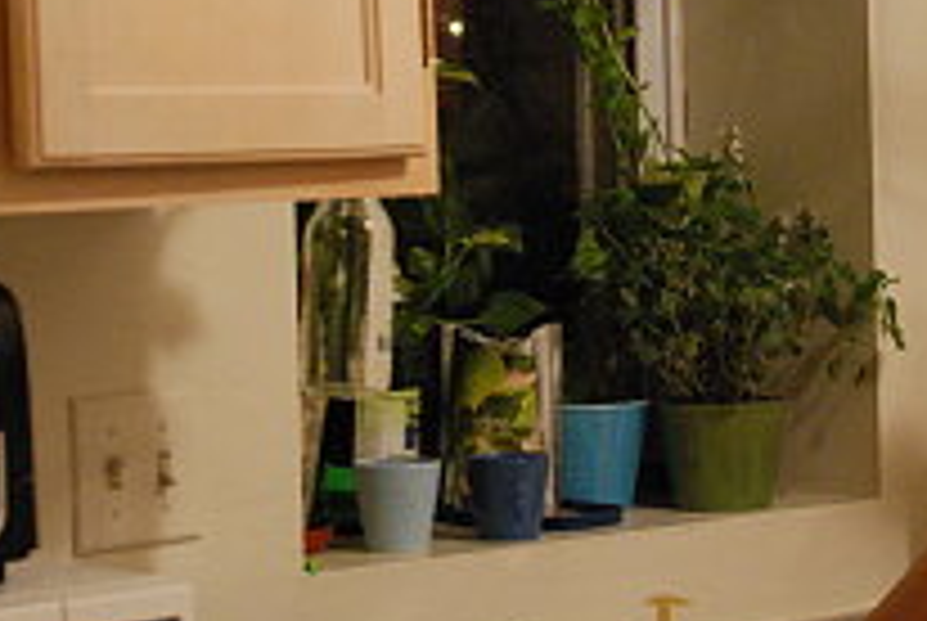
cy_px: 36
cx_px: 774
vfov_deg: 12.2
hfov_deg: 18.0
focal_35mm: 112
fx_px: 2888
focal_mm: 28
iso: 1600
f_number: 3.5
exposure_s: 1/25
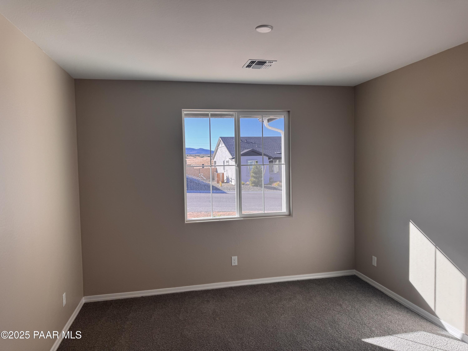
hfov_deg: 71.6
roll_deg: +1.9
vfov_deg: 56.8
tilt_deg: -3.0
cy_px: 176
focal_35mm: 24
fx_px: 324
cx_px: 234
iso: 80
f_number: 1.78
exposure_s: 1/407
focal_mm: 6.76
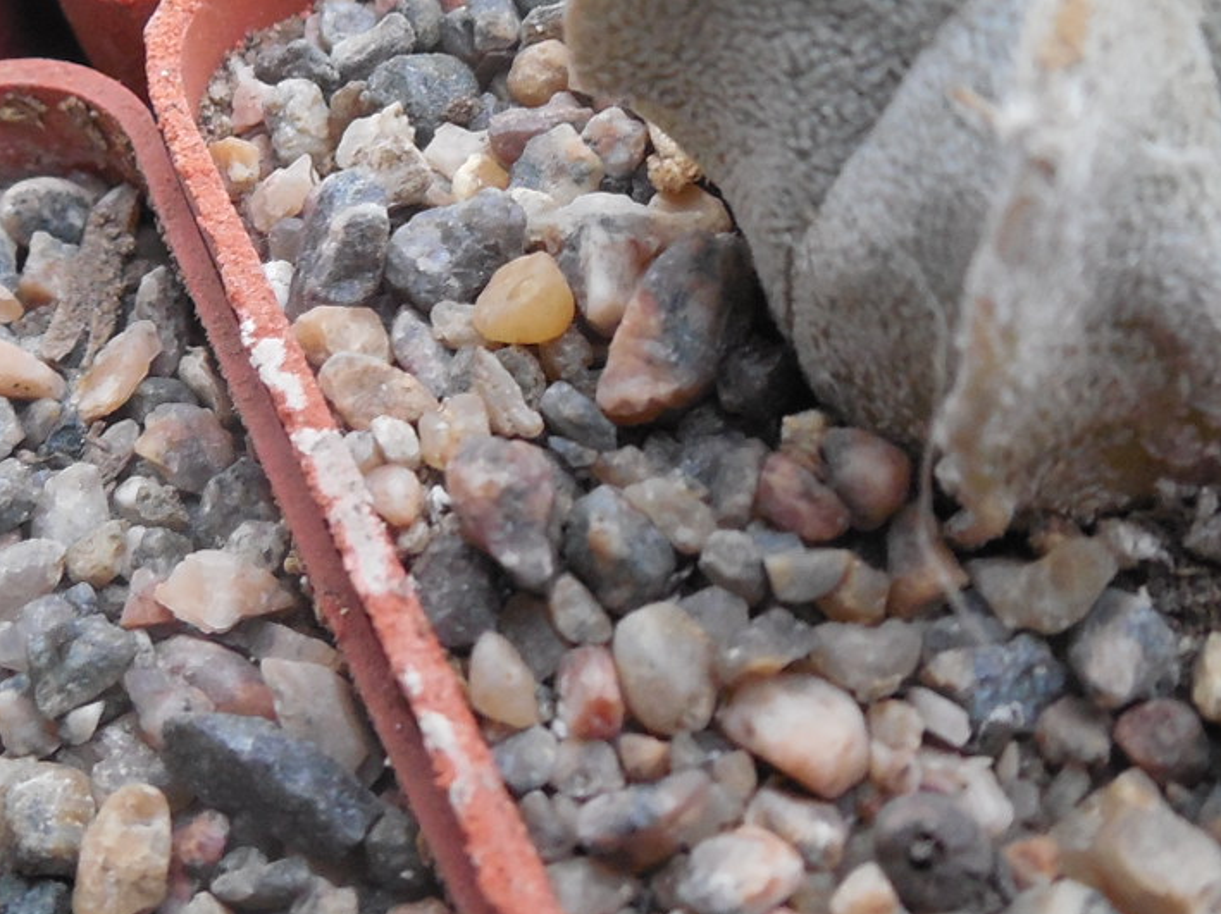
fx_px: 2468
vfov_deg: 20.8
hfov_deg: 27.5
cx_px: 341
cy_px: 205
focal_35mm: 70
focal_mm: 5.6
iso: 400
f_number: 3.6
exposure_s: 1/30
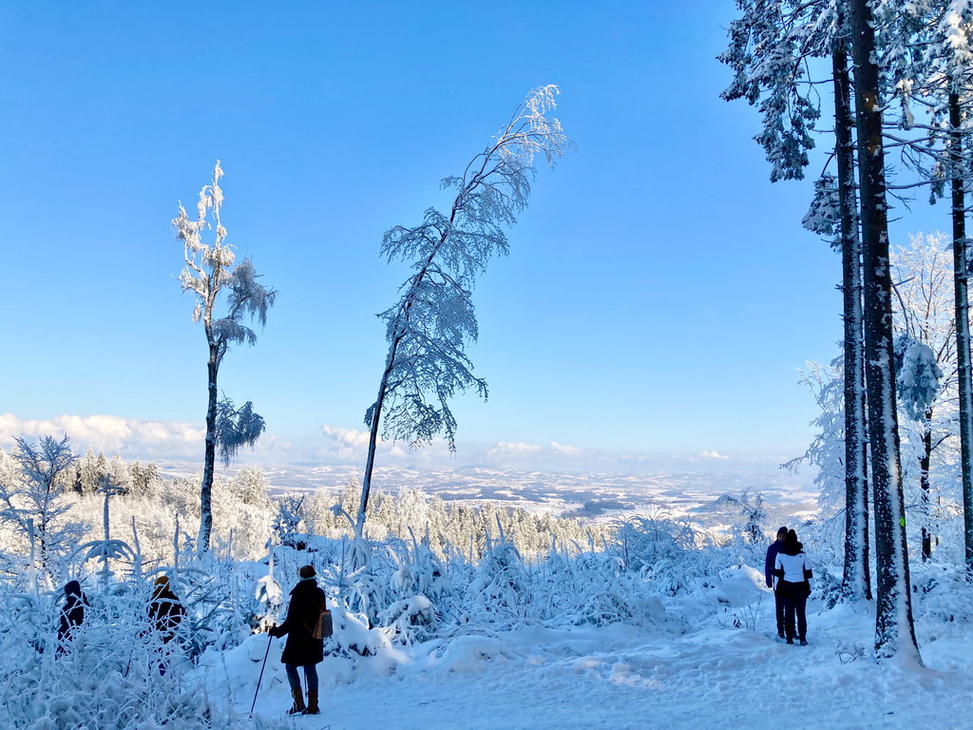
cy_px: 365
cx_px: 486
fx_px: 787
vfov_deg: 49.7
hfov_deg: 63.4
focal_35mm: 28
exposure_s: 1/2288
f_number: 1.8
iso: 25
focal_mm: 3.99
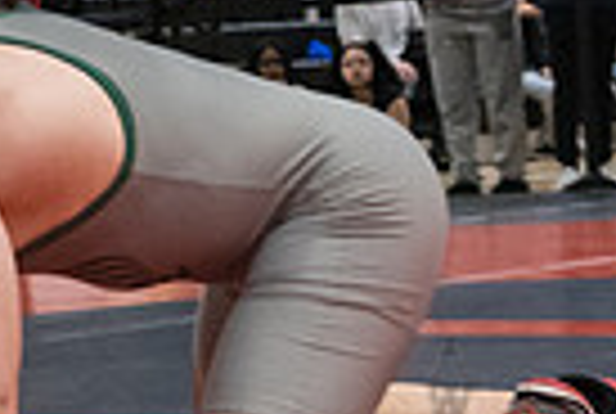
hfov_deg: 10.0
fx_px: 3481
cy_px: 196
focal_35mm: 203
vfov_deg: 6.8
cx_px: -135
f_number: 3.2
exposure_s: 1/500
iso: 8000
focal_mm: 48
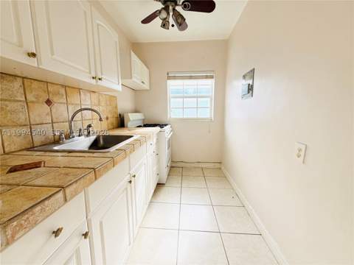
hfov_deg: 102.1
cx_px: 177
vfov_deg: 85.7
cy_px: 132
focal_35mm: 14
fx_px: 143
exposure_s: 1/233
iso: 64
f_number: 2.2
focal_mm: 2.22
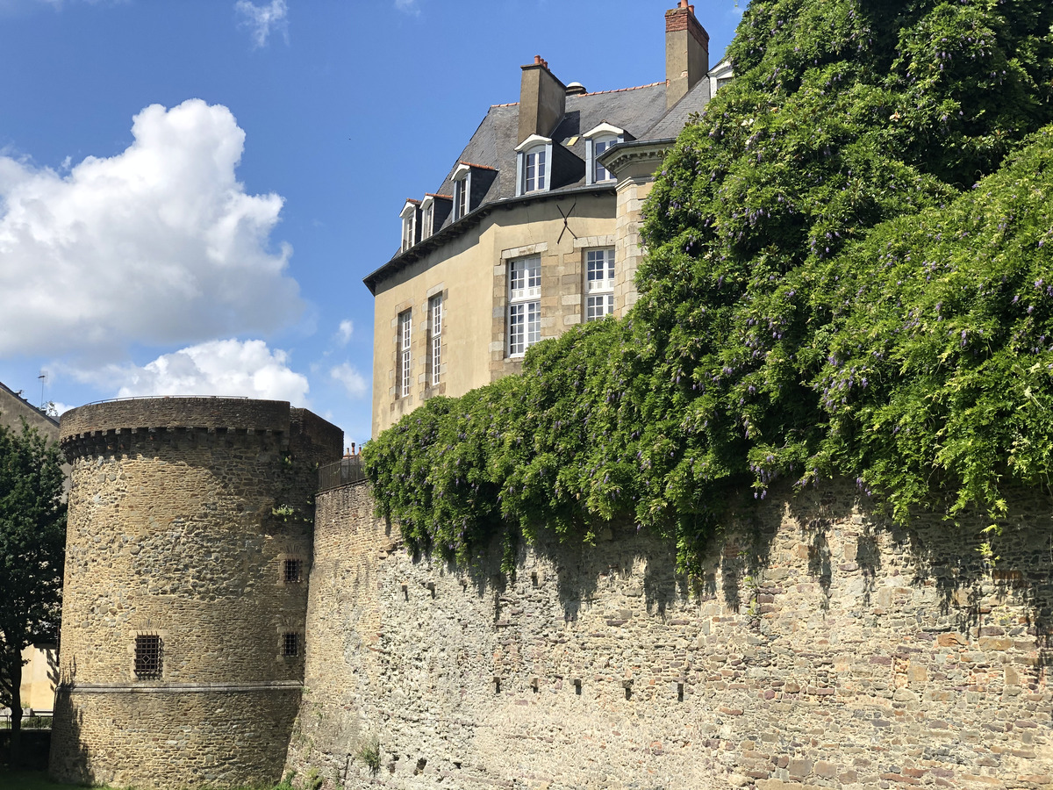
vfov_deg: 28.0
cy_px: 395
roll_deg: +1.0
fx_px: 1582
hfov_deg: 36.8
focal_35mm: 52
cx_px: 526
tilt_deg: +9.7
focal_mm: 6
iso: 16
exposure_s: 1/1130
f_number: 2.4
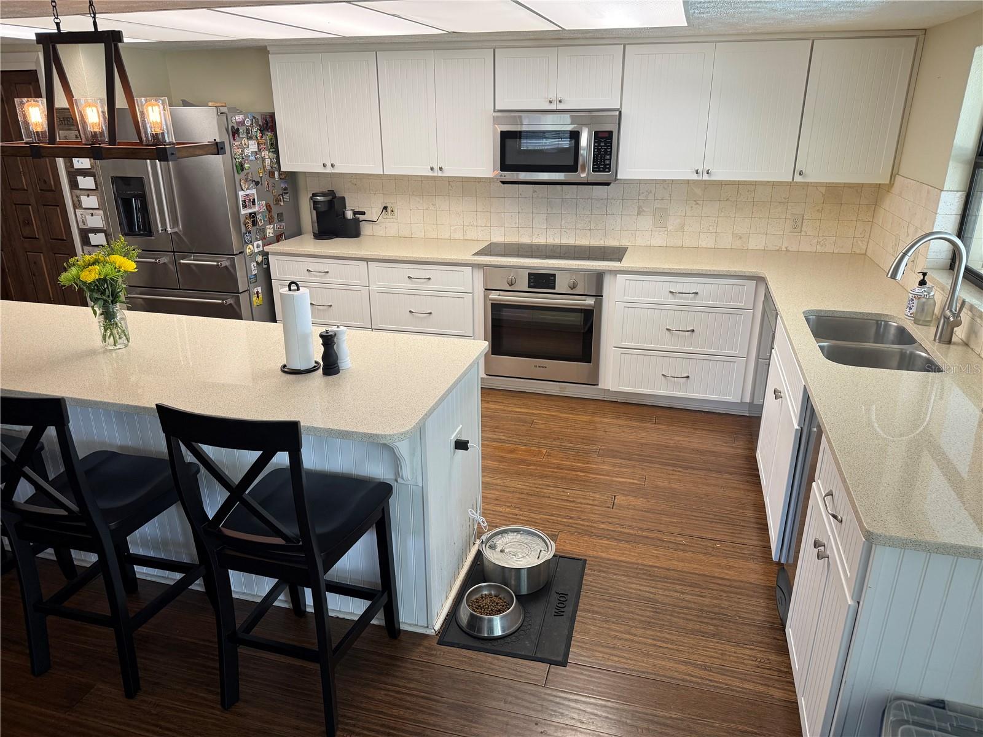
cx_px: 492
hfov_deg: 71.6
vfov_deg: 56.8
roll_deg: +0.4
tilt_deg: -20.6
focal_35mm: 24
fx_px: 682
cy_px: 368
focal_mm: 6.76
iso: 125
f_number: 1.78
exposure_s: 1/120
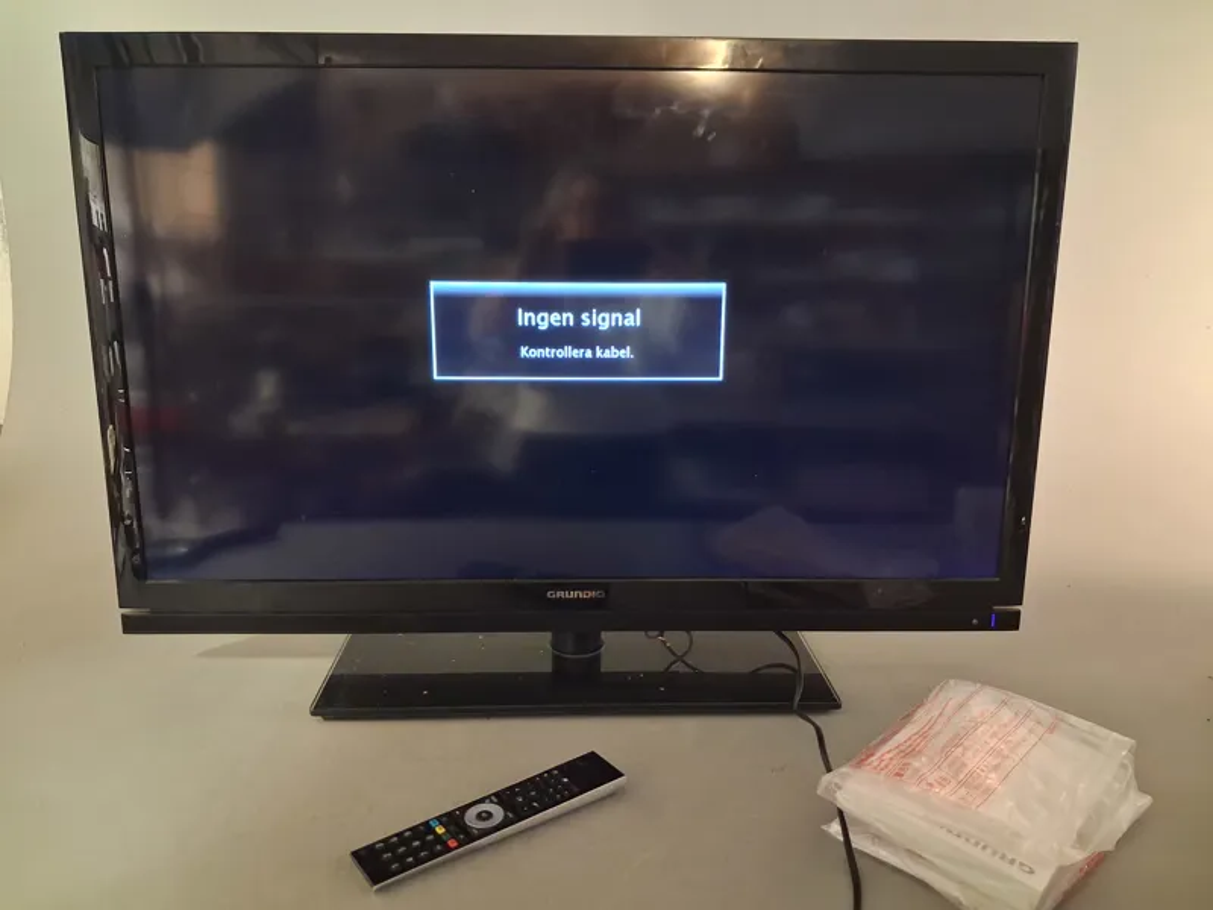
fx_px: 946
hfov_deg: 65.3
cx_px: 606
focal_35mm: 27
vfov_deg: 51.4
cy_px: 455
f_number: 1.8
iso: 1000
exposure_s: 1/25
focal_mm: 4
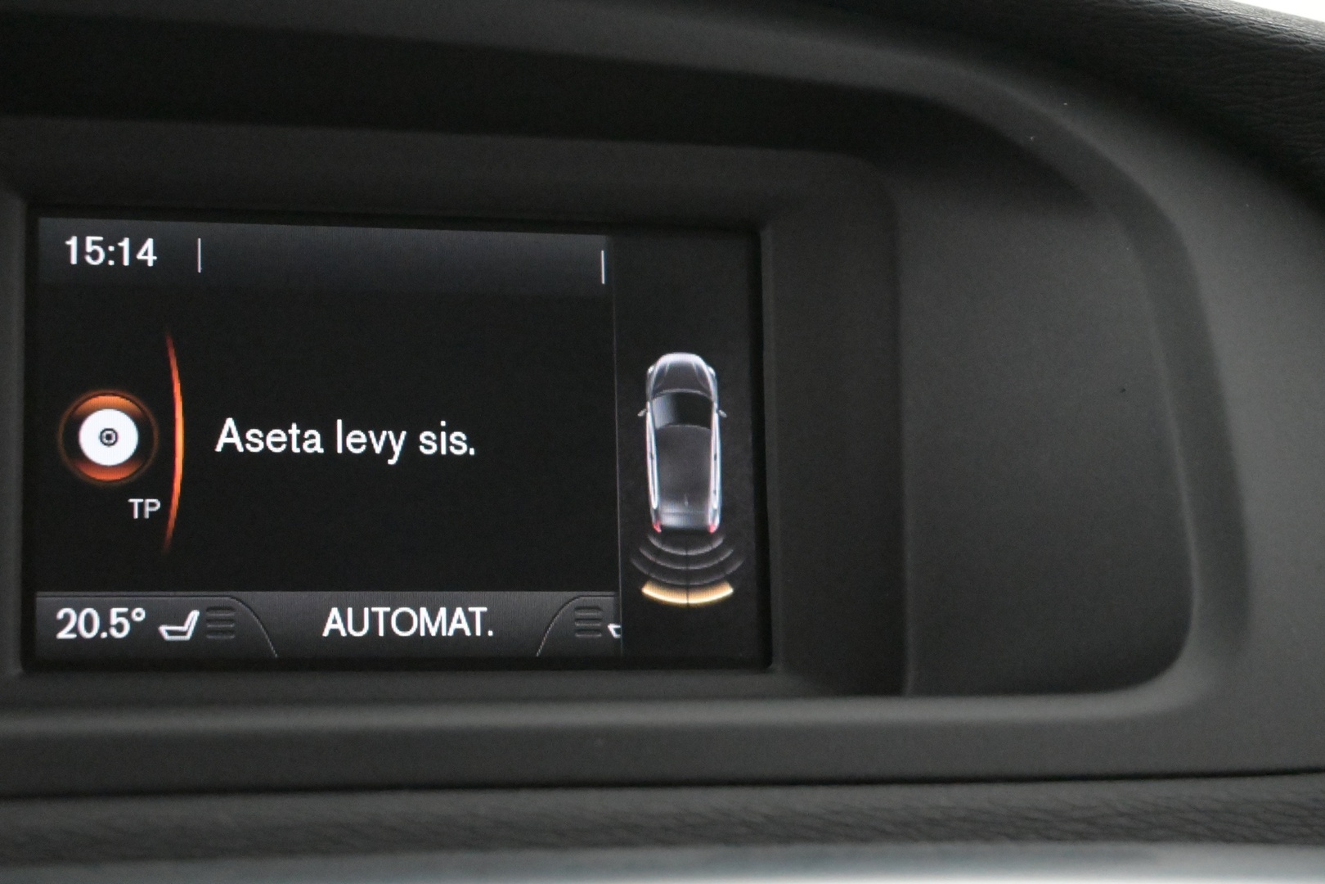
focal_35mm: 75
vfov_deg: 18.2
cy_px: 442
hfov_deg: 27.0
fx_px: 2760
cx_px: 662
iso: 12800
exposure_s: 1/80
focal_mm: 50
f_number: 6.3
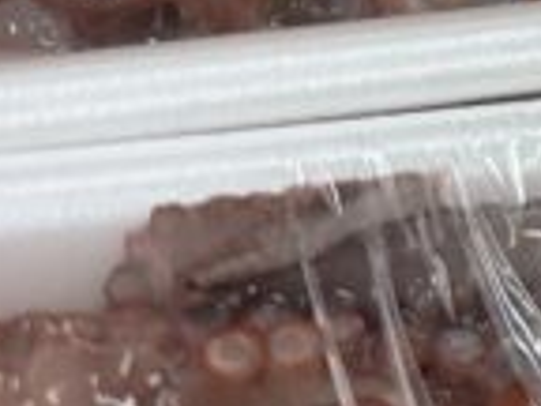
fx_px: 2704
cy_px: -263
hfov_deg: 10.0
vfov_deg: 8.3
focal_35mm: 173
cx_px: 1292
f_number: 1.6
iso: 125
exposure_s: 1/120
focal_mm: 5.96
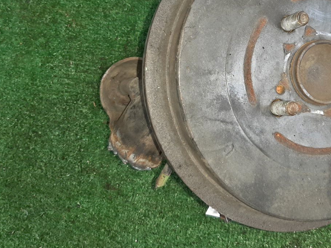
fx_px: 392
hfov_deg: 44.8
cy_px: 73
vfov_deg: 34.6
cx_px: 233
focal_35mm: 41
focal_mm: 3.93
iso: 205
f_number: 1.7
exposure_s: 1/50
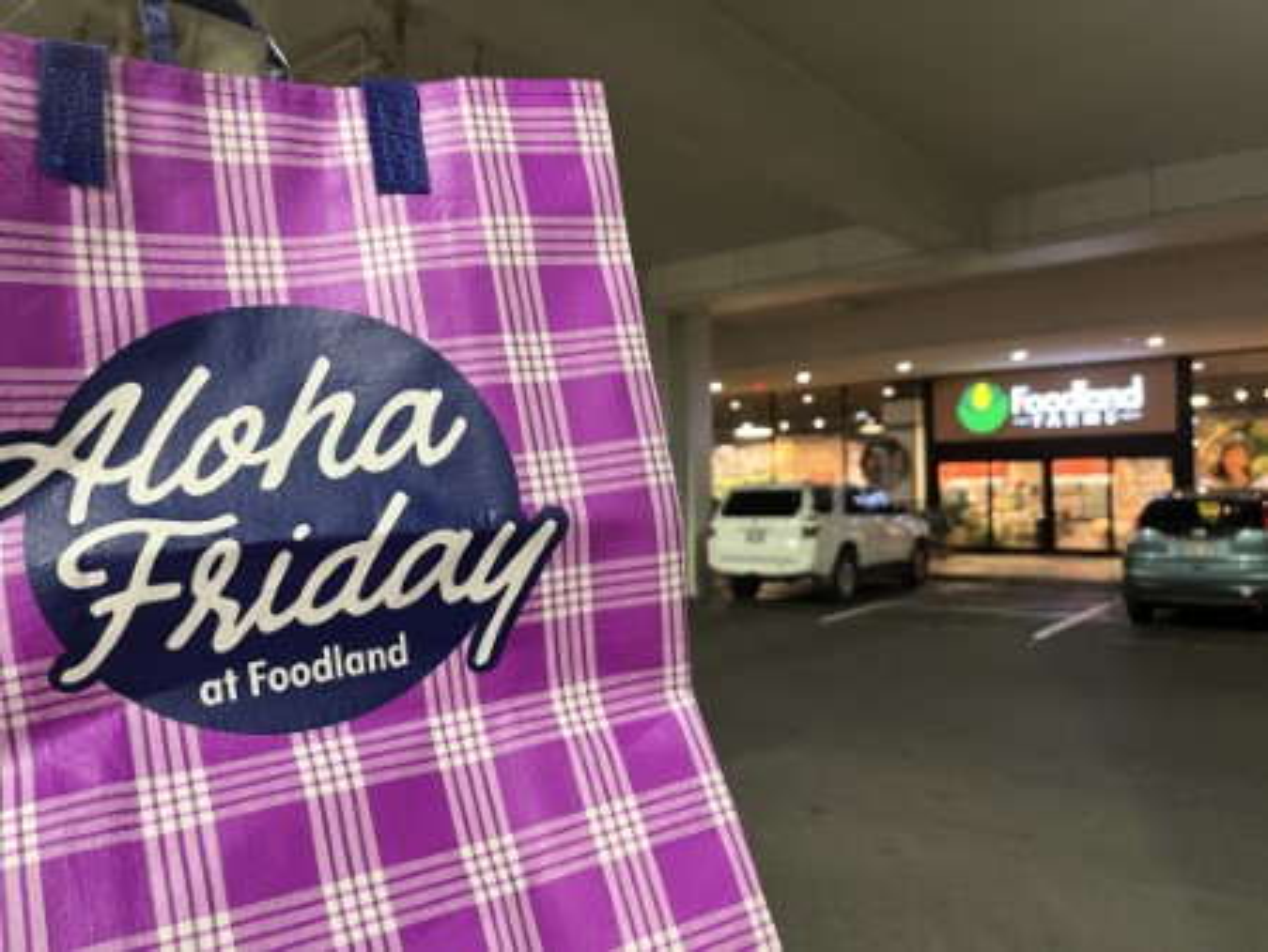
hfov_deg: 67.3
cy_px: 476
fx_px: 953
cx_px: 634
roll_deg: +0.9
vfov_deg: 53.1
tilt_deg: +0.5
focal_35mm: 26
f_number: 1.6
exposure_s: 1/60
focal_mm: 5.1
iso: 400
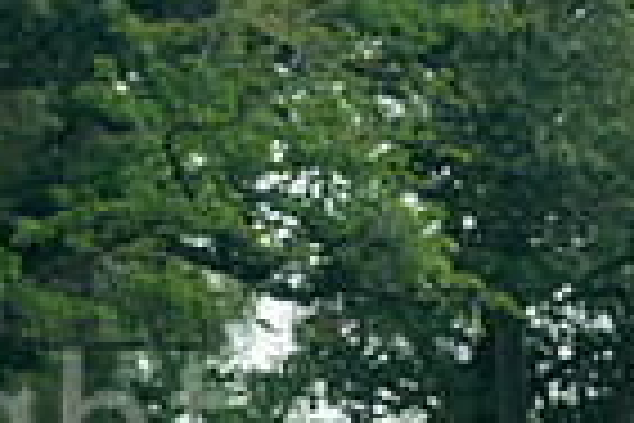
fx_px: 21783
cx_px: -40
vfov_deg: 1.1
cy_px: 722
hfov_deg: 1.7
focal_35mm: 1237
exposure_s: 1/1250
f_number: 5
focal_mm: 300
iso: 500
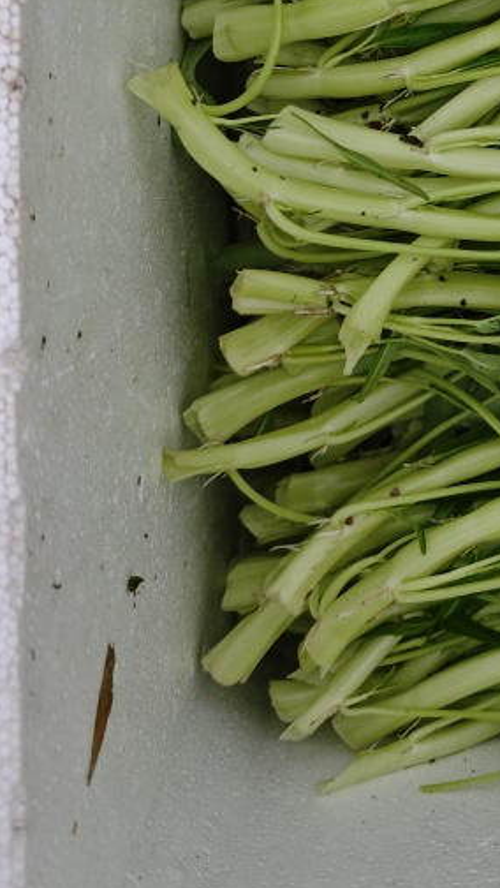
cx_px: 590
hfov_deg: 21.2
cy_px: 89
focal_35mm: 53
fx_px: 1248
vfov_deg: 36.7
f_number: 1.62
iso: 400
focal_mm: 6.55
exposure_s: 1/82
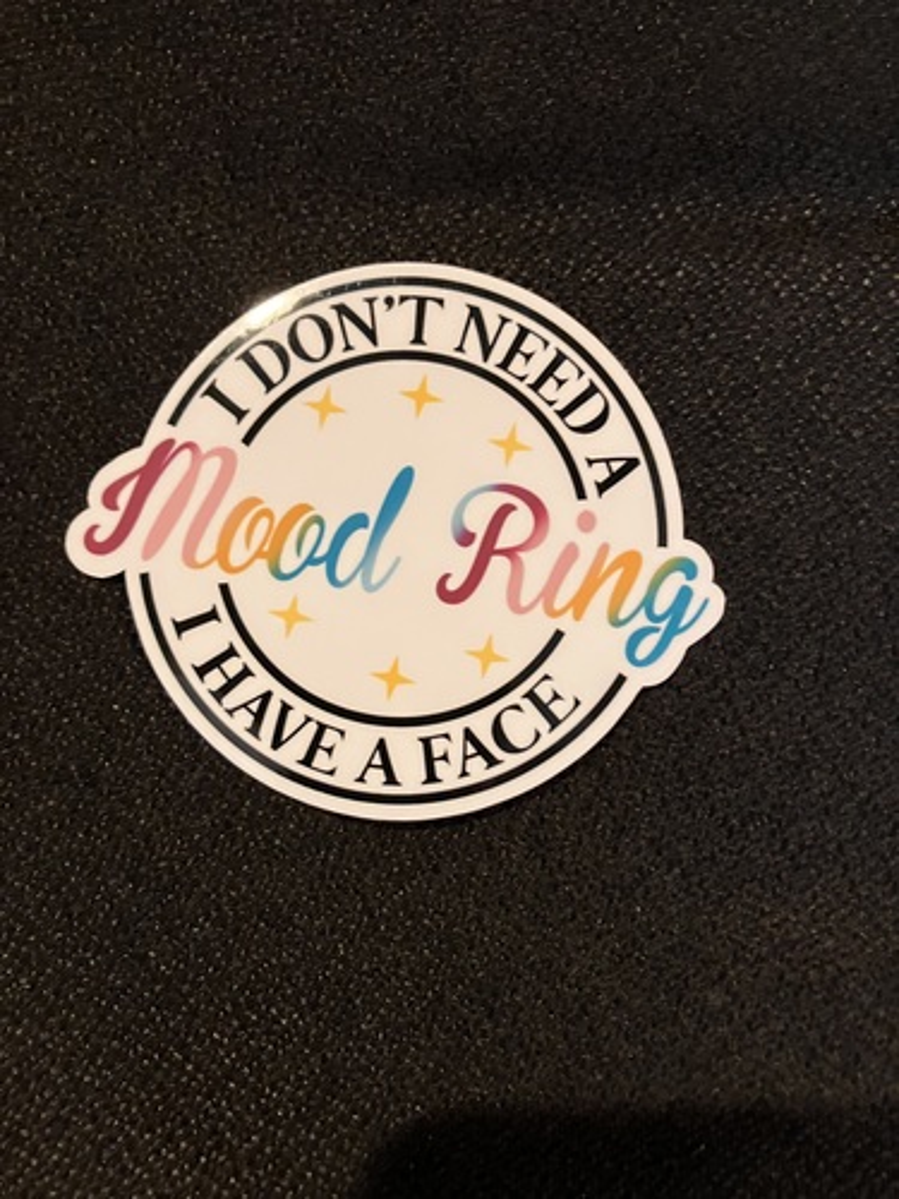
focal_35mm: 28
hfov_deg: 49.7
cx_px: 450
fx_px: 970
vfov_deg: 63.4
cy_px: 600
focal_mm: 3.99
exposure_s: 1/30
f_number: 1.8
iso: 320
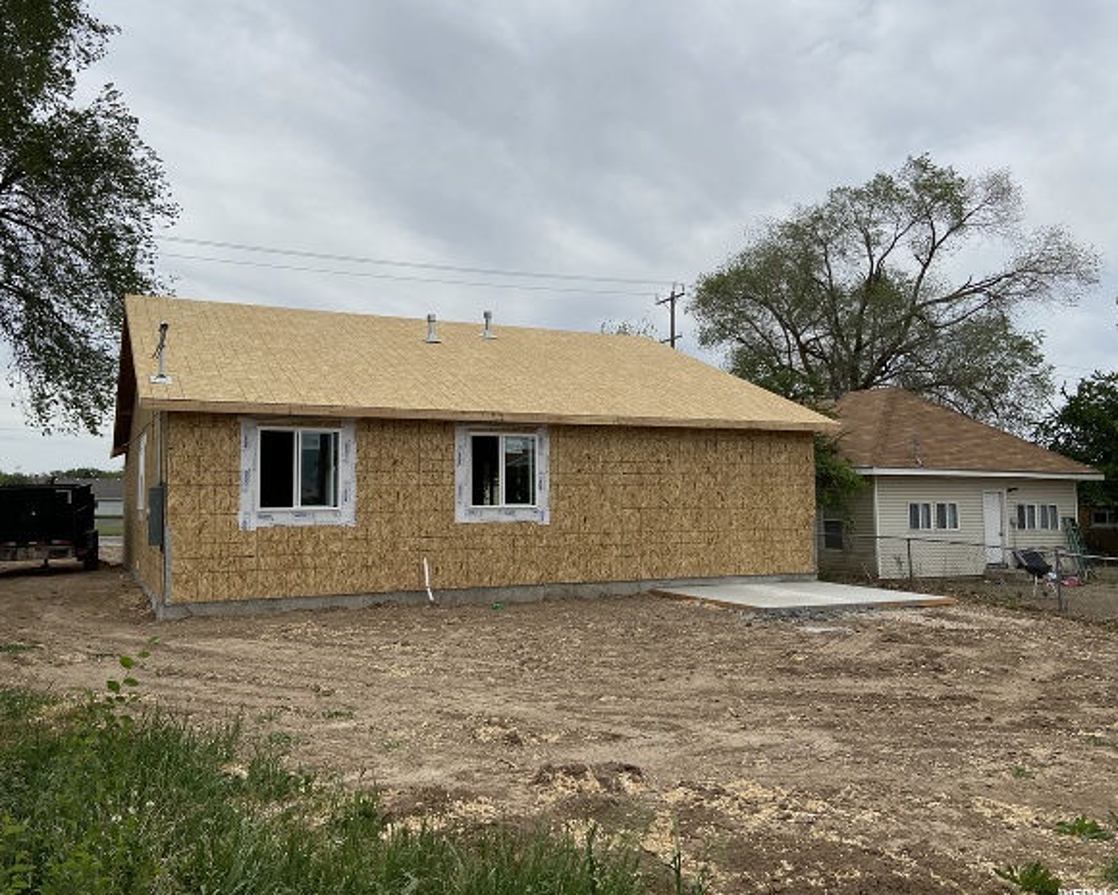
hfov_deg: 62.1
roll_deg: +0.1
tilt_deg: +5.4
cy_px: 440
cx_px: 503
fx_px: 926
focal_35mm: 28
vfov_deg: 51.5
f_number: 1.8
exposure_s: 1/5025
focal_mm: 4.25
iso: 32
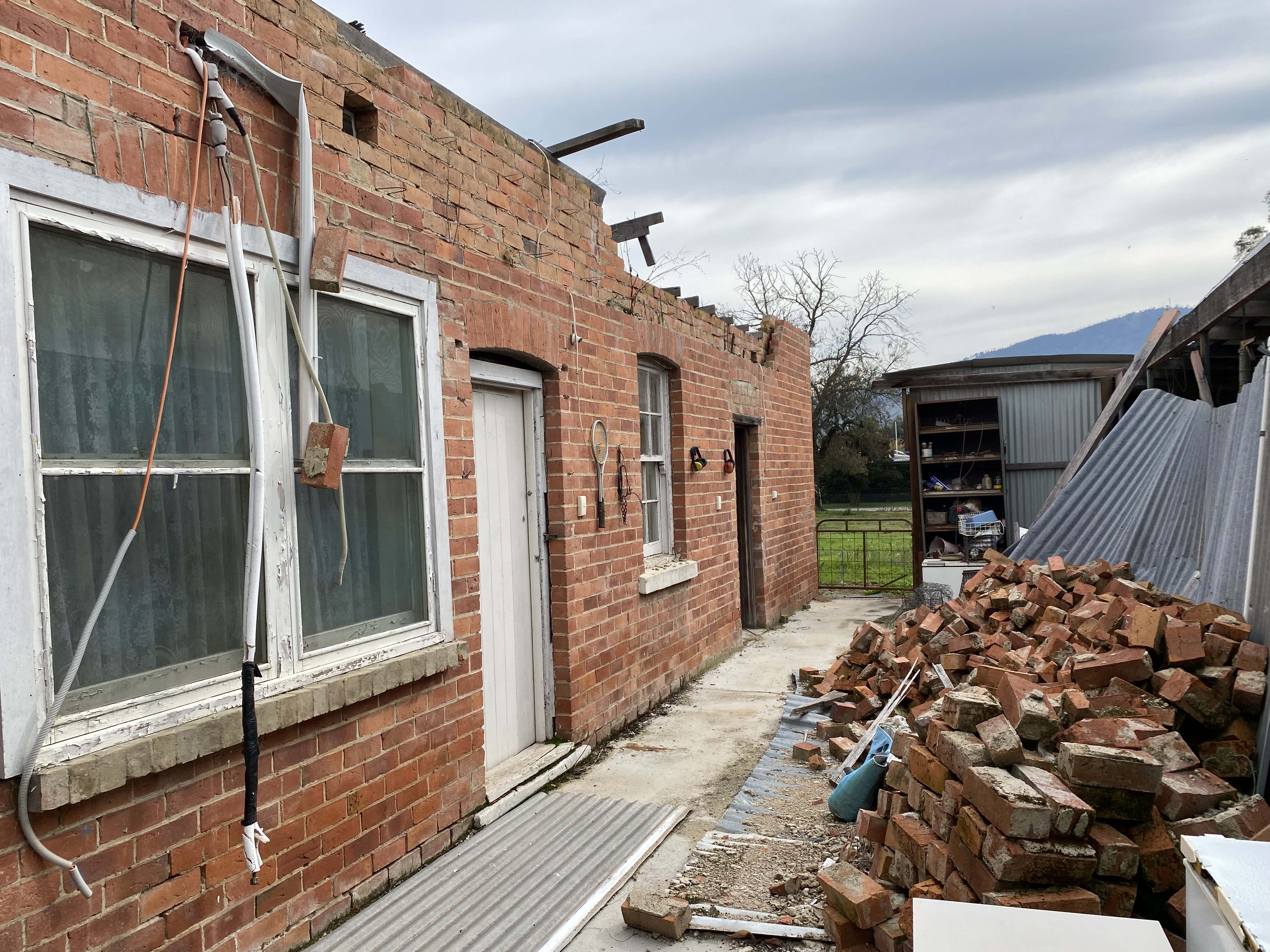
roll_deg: +1.5
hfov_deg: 67.3
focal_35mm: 26
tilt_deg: +0.2
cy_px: 476
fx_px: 954
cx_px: 635
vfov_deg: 53.1
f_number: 1.8
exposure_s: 1/2410
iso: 32
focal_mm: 4.25
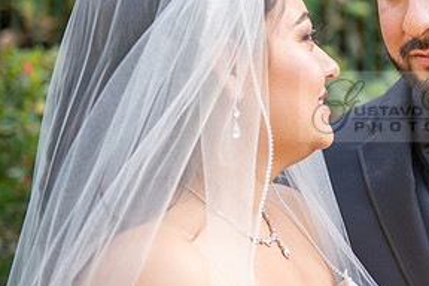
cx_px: 429
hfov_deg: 16.6
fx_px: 1442
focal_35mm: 121
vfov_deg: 11.3
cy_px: 107
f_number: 3.5
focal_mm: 60
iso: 320
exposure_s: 1/500
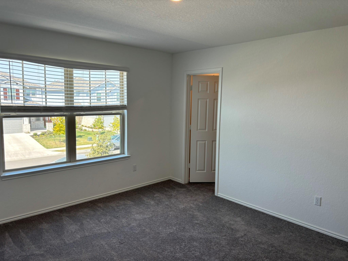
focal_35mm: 26
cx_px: 174
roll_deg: -1.4
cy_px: 130
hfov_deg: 67.3
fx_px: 261
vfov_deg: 53.1
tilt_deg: -5.7
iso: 50
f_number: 1.6
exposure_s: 1/165
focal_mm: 5.96
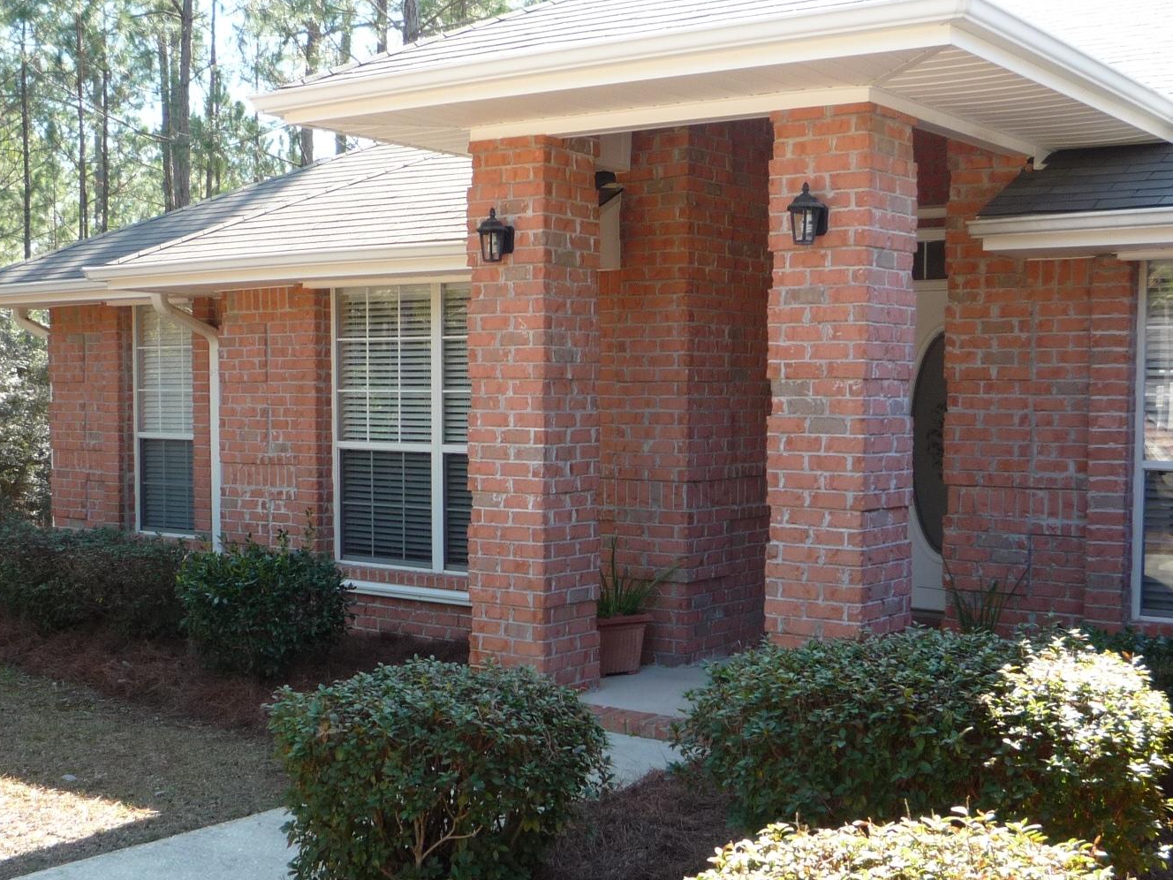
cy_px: 491
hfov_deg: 40.4
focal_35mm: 47
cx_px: 599
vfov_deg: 30.9
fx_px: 1593
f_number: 3.5
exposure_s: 1/100
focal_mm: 5.2
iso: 100
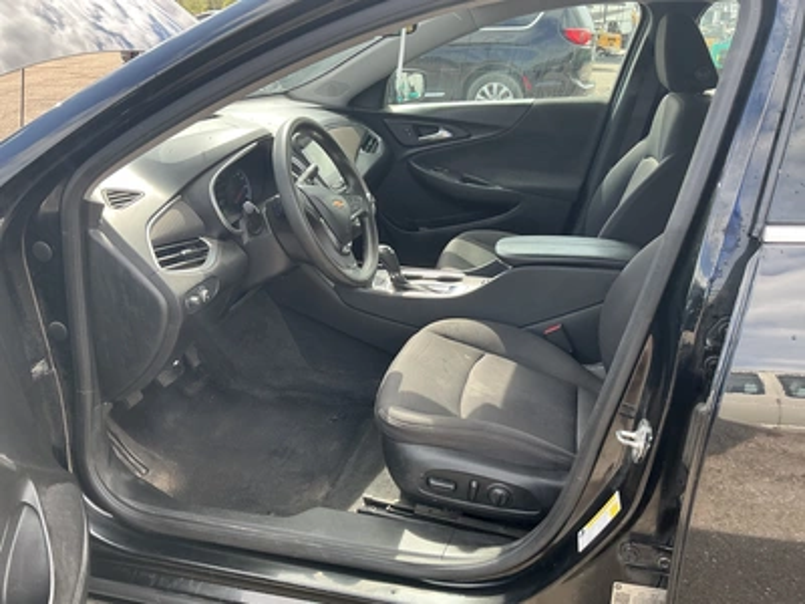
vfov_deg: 49.7
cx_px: 402
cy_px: 302
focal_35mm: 28
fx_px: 651
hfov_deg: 63.4
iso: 25
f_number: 1.8
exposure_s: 1/180
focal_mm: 3
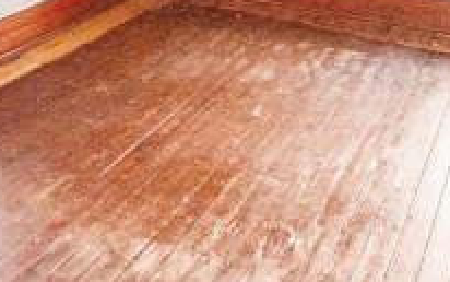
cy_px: -249
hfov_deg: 38.3
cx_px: 139
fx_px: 638
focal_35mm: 52
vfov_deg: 18.4
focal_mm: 14
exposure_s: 1/25
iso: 4000
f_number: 6.3
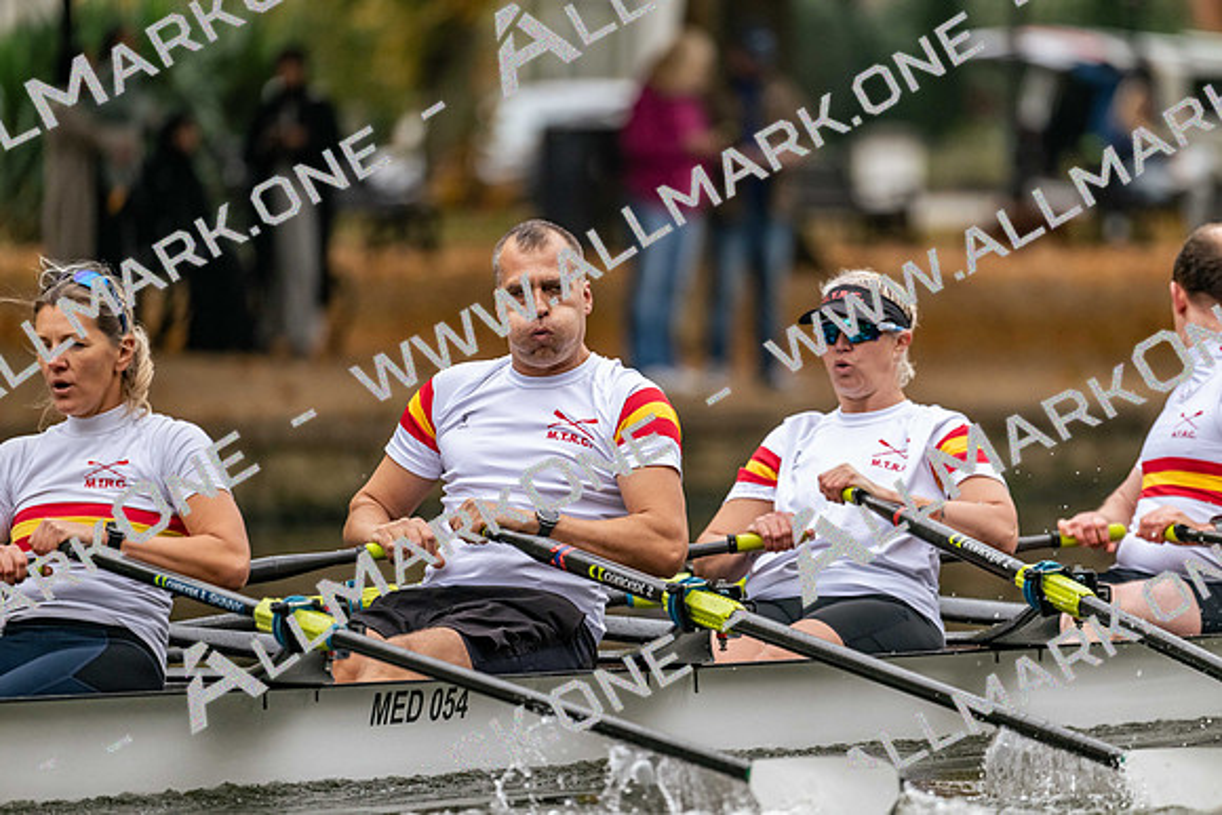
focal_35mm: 400
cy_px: 408
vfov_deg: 3.4
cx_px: 611
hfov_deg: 5.2
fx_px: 13580
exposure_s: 1/2500
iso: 2500
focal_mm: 400
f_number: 4.5
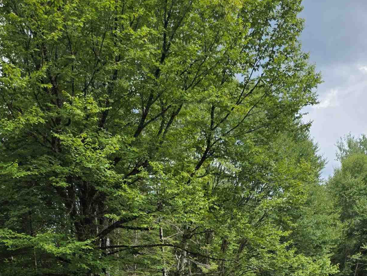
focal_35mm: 58
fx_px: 615
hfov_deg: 33.2
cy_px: 326
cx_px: 205
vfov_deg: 23.2
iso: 80
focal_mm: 6.3
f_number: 1.7
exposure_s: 1/3891
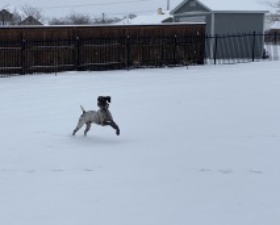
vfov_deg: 17.7
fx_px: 722
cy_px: 143
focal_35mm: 87
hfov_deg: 21.9
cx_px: 91
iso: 20
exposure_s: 1/1370
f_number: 2
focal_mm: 6
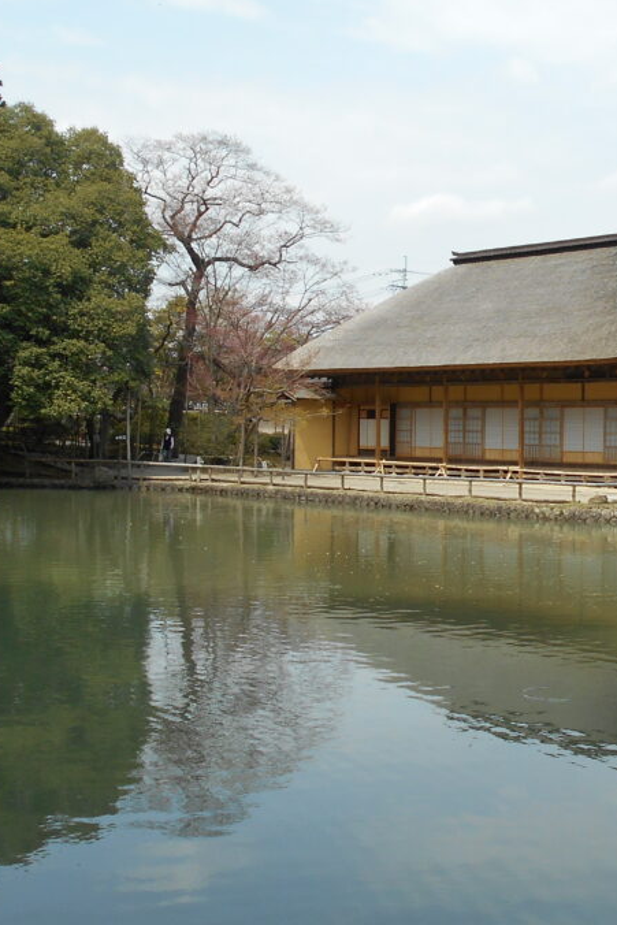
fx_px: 1233
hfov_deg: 27.5
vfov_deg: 41.1
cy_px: 457
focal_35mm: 48
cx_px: 495
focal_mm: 4.6
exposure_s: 1/640
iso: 80
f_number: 3.2
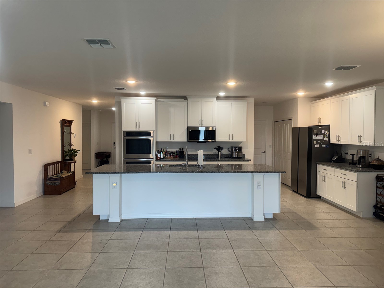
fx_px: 266
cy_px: 144
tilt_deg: -2.3
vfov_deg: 56.8
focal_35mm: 24
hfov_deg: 71.6
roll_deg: +0.1
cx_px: 192
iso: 160
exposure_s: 1/120
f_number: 1.78
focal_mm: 6.76
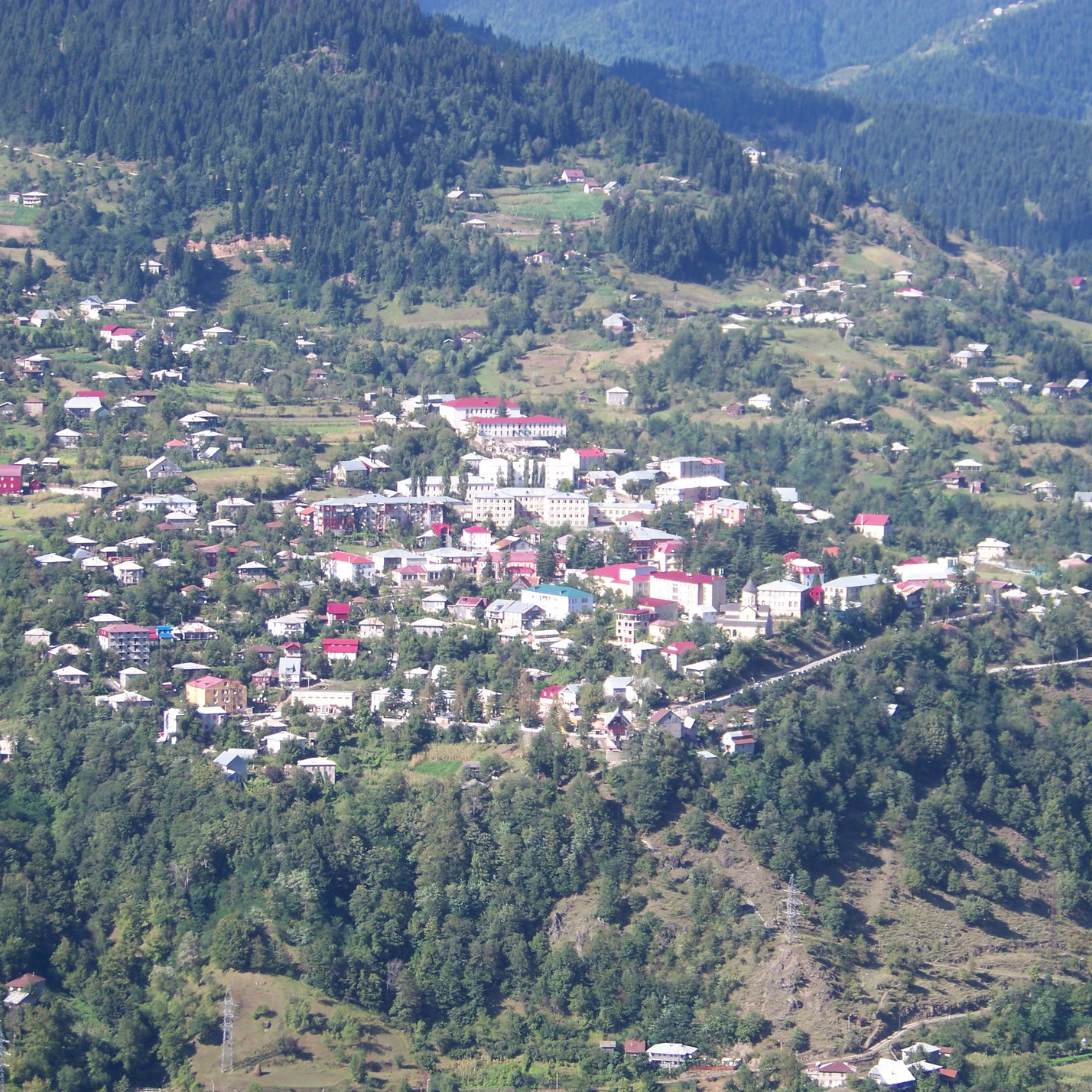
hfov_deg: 13.8
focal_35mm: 126
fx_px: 4497
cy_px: 547
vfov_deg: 13.8
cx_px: 555
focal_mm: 17.6
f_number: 3.2
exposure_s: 1/400
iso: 64
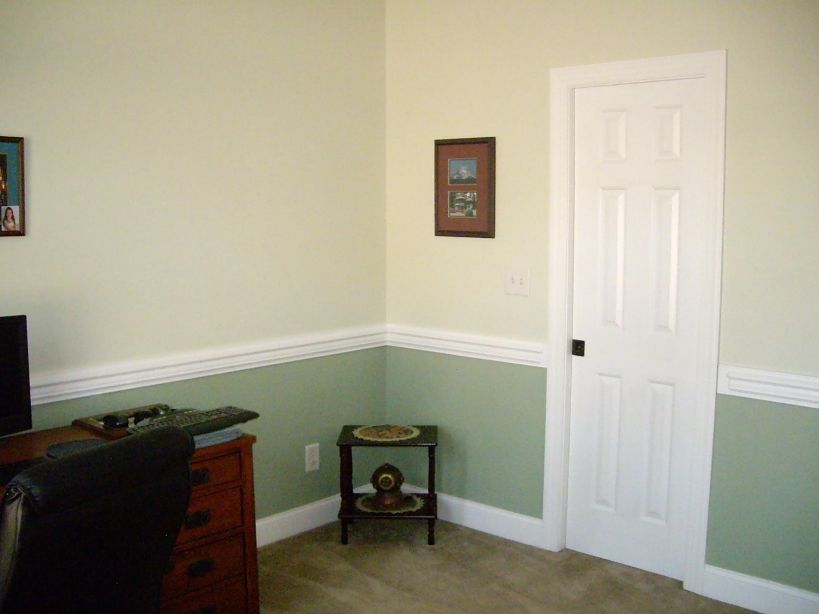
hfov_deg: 49.0
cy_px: 307
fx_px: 899
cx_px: 410
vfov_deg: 37.7
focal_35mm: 38
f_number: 2.7
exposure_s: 1/100
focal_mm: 6.2
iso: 800
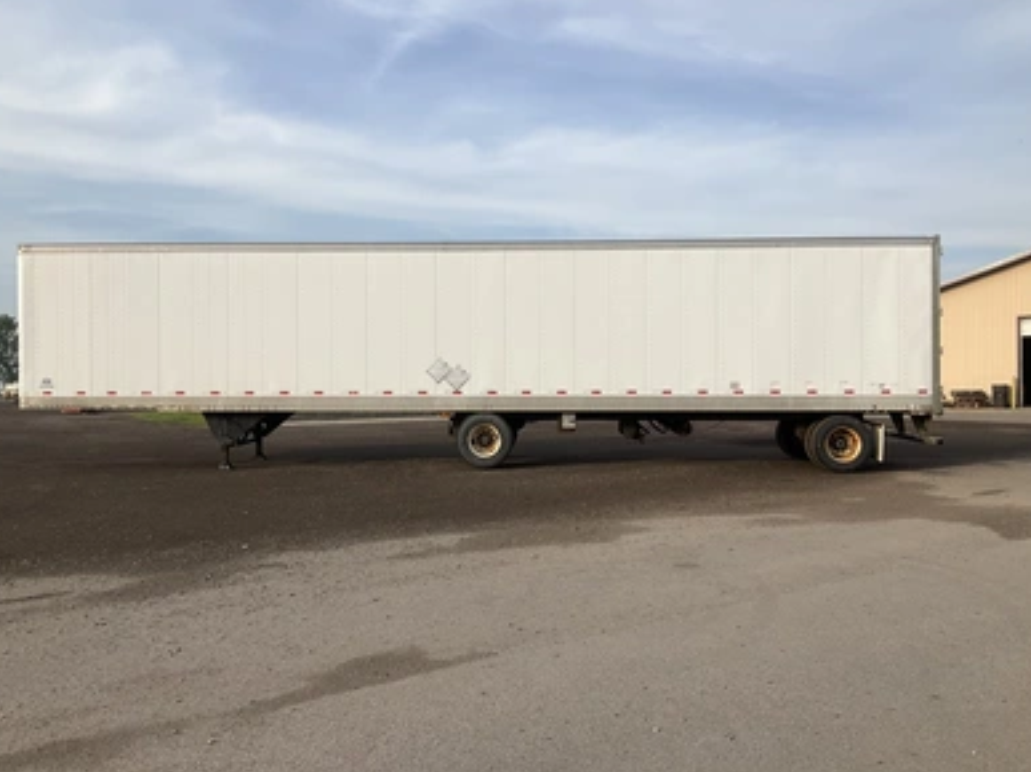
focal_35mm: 30
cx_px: 514
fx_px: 893
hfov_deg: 60.0
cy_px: 386
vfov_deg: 46.8
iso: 25
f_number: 1.8
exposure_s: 1/1377
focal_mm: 3
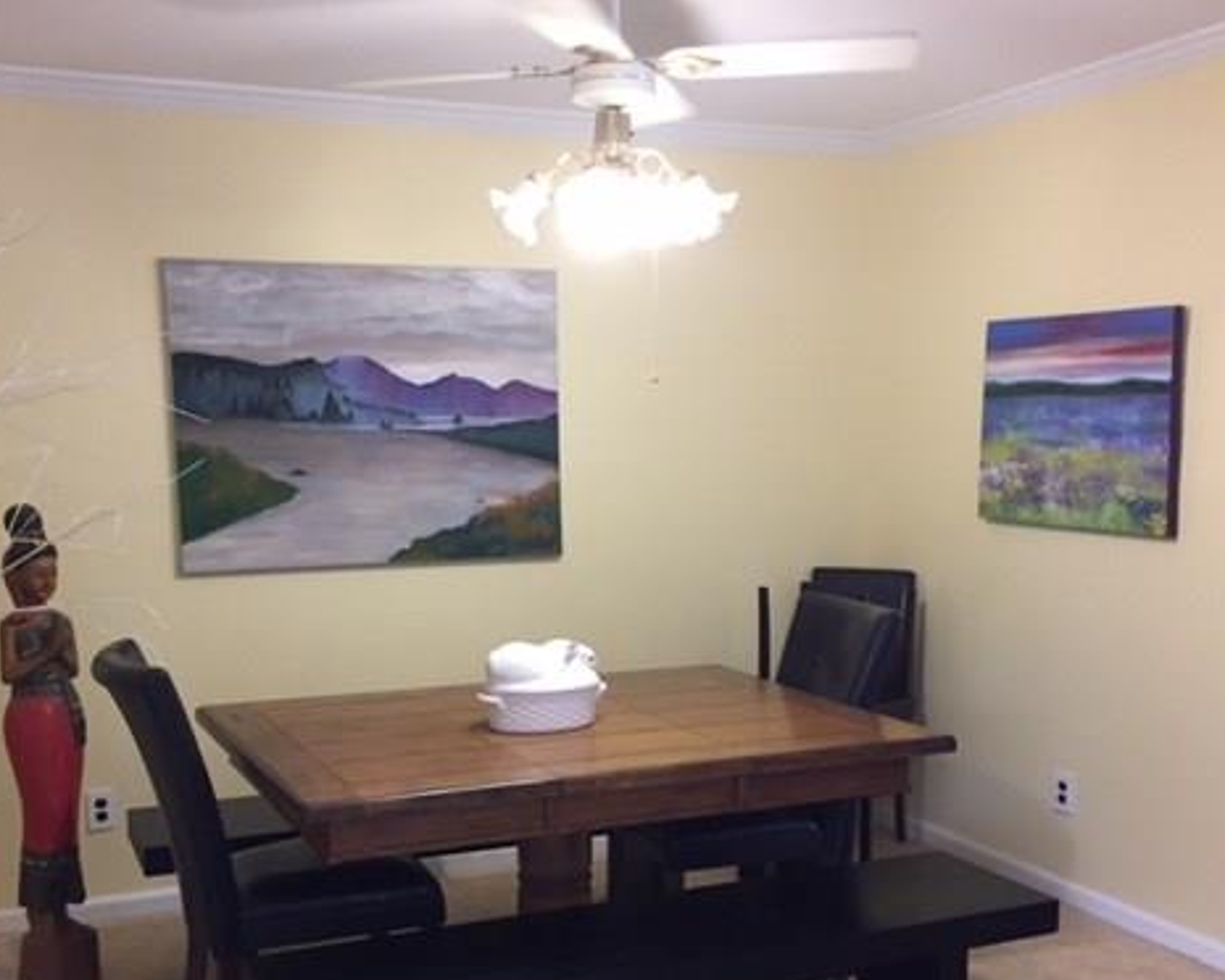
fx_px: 1414
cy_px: 630
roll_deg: +0.7
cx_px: 553
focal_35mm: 39
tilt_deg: -7.2
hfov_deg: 46.8
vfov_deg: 37.9
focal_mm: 4.15
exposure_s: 1/30
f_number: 2.2
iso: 200
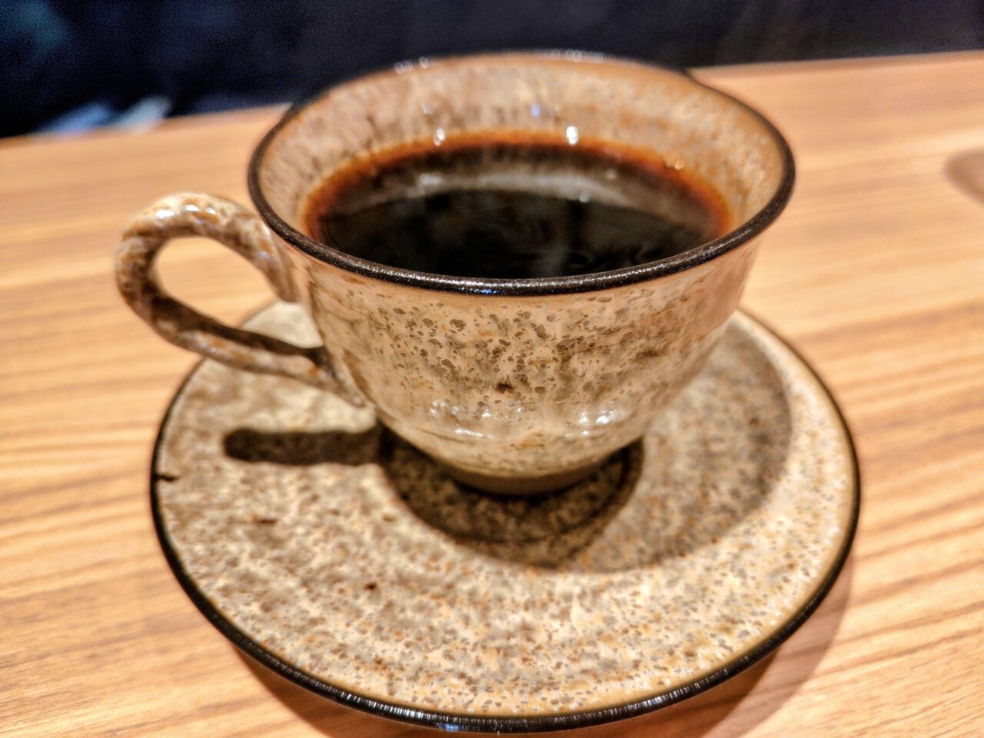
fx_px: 654
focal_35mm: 23
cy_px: 369
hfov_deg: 73.9
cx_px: 492
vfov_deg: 58.9
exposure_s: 1/50
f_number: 1.9
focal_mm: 5.6
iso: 498
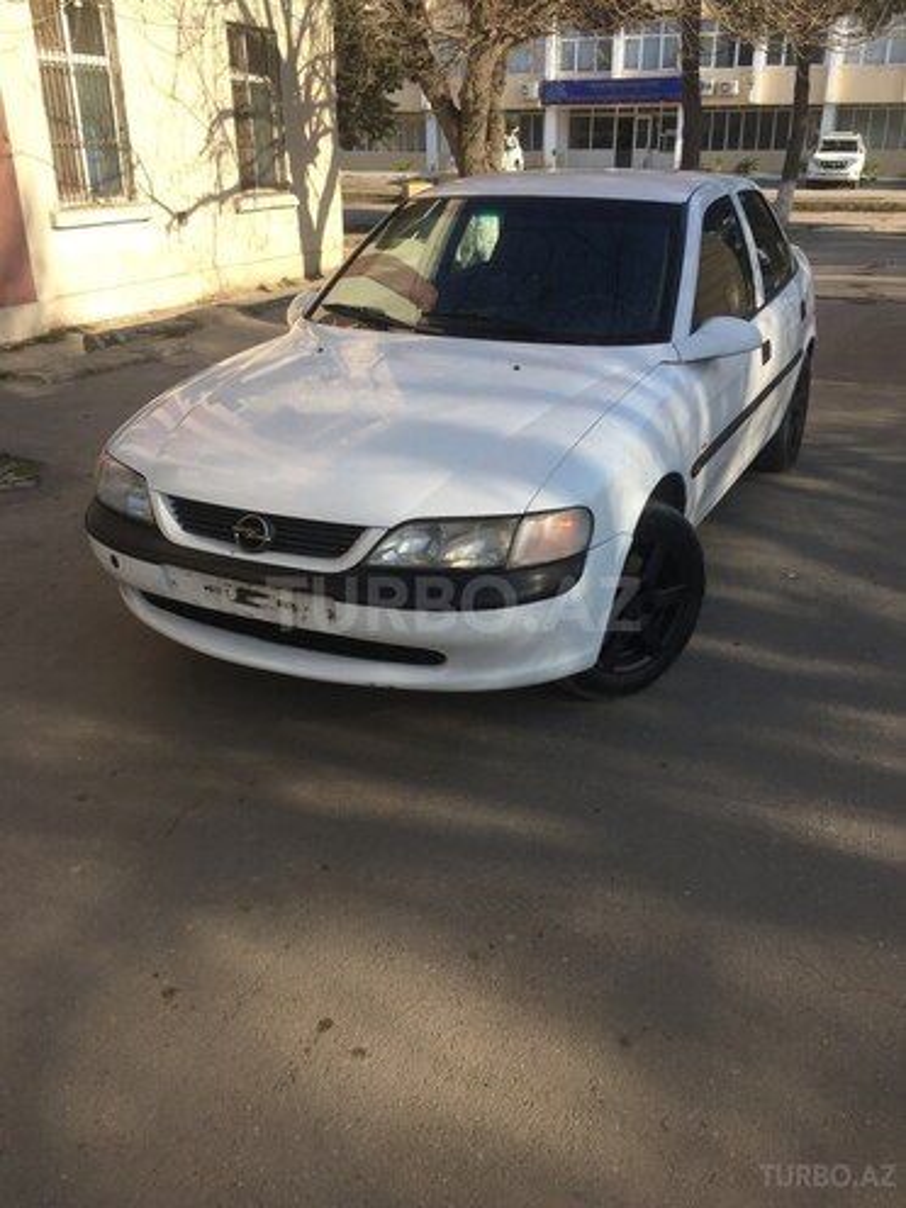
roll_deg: +1.6
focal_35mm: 29
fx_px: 1012
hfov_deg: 48.2
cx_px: 453
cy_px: 604
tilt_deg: -22.9
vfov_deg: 61.7
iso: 32
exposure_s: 1/1099
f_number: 2.2
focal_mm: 4.15
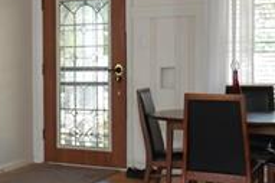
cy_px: 76
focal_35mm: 86
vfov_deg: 15.9
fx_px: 656
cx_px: -115
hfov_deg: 20.8
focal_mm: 16
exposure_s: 1/250
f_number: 8
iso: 1250
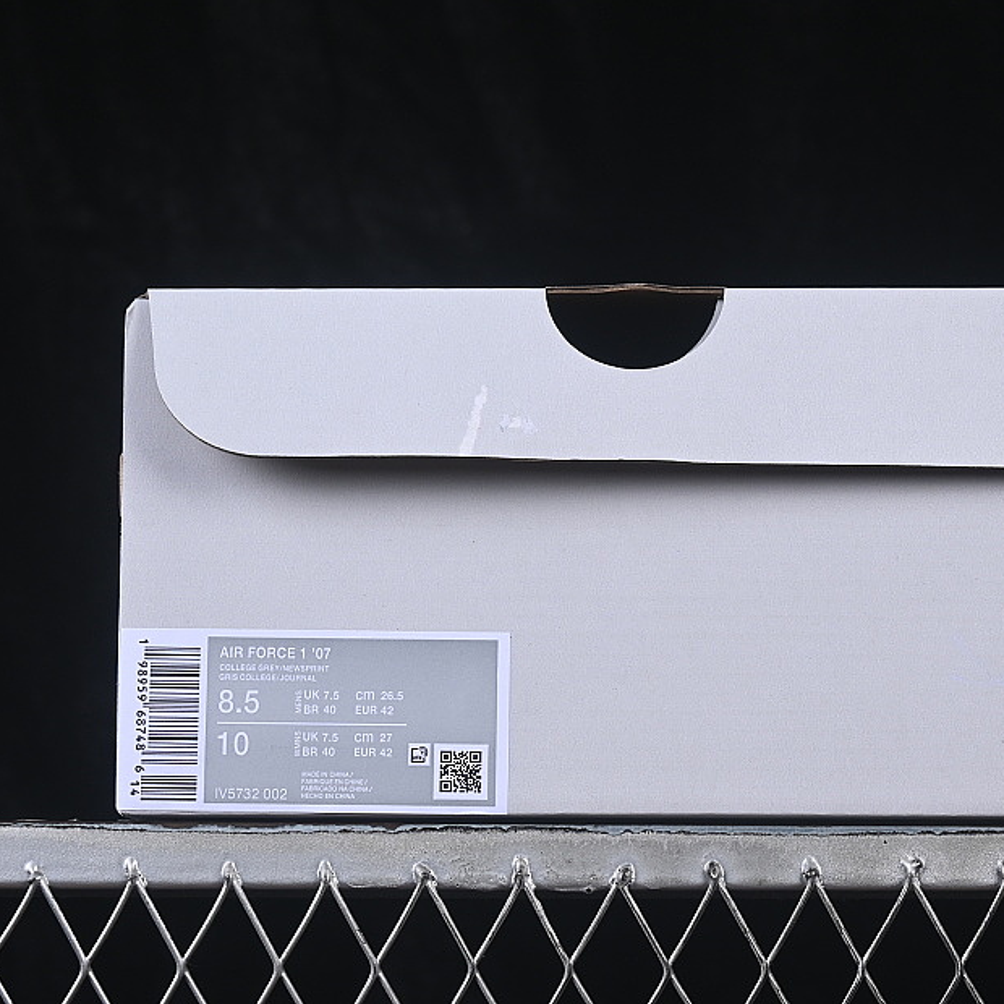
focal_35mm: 111
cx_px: 632
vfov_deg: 15.7
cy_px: 460
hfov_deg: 15.7
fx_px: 3642
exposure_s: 1/80
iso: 160
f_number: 8
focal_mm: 50
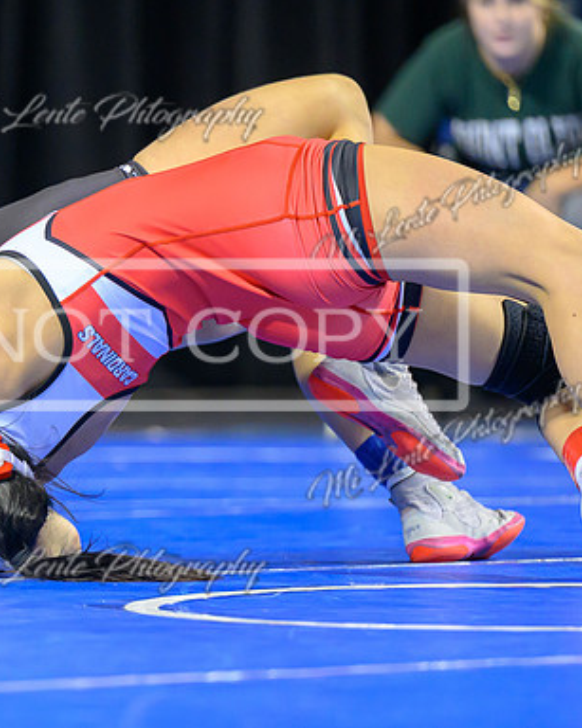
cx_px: -22
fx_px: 8271
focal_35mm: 384
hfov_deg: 4.0
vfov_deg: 5.0
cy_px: 506
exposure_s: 1/800
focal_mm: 190
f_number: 2.8
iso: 3200
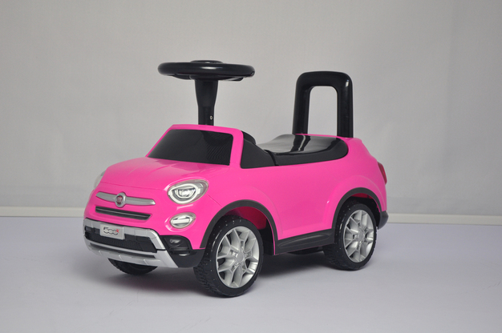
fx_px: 1128
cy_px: 164
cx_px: 252
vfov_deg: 16.8
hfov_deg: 25.1
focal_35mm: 81
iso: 560
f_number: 6.3
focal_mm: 52
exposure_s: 1/30
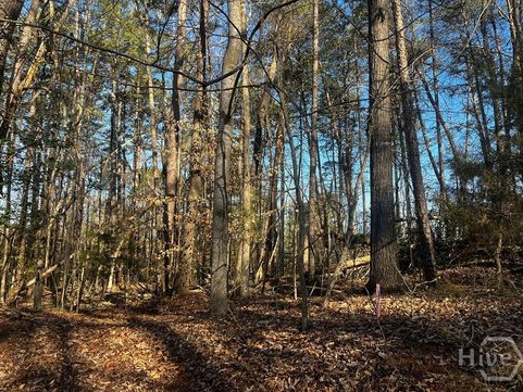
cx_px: 260
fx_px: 408
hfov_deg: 65.3
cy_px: 196
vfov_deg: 51.4
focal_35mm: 27
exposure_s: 1/696
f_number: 1.6
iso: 50
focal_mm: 5.1
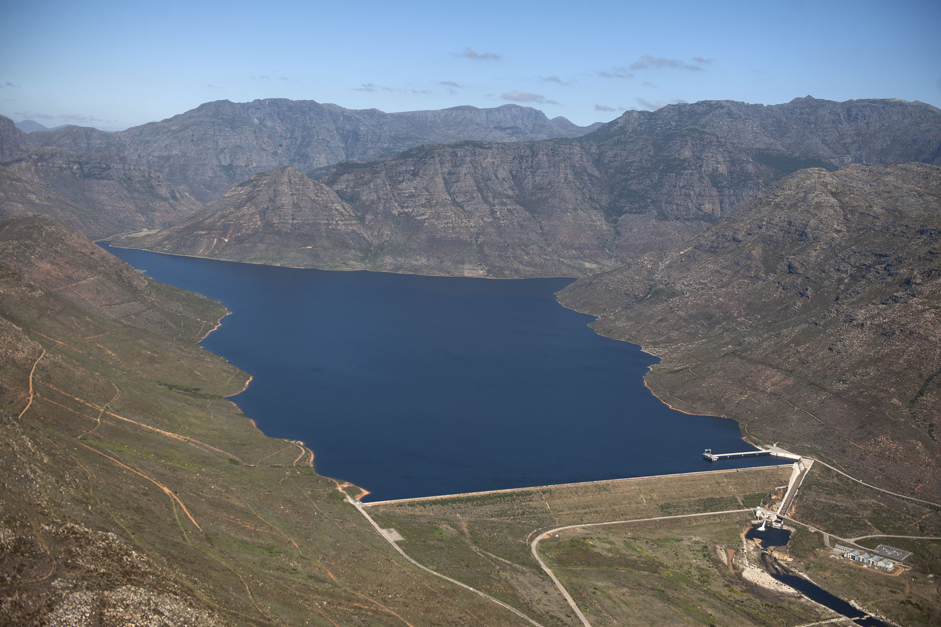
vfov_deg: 33.4
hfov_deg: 48.5
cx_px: 470
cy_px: 314
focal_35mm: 40
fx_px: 1046
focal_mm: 40
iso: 200
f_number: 3.5
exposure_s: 1/2500
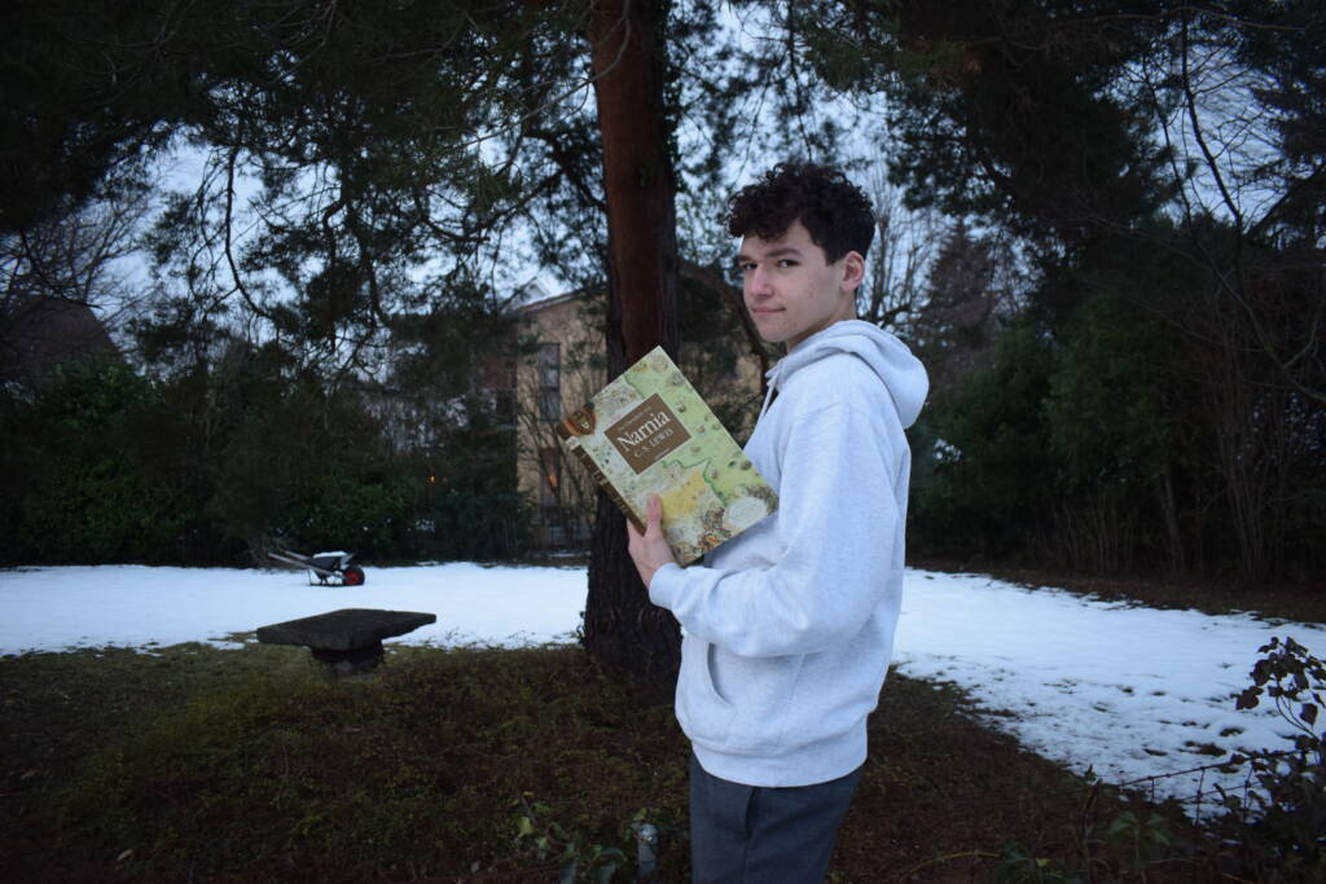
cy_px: 442
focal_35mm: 27
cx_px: 663
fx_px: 995
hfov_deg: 67.4
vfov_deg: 47.9
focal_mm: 18
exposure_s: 1/60
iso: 1000
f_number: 3.5
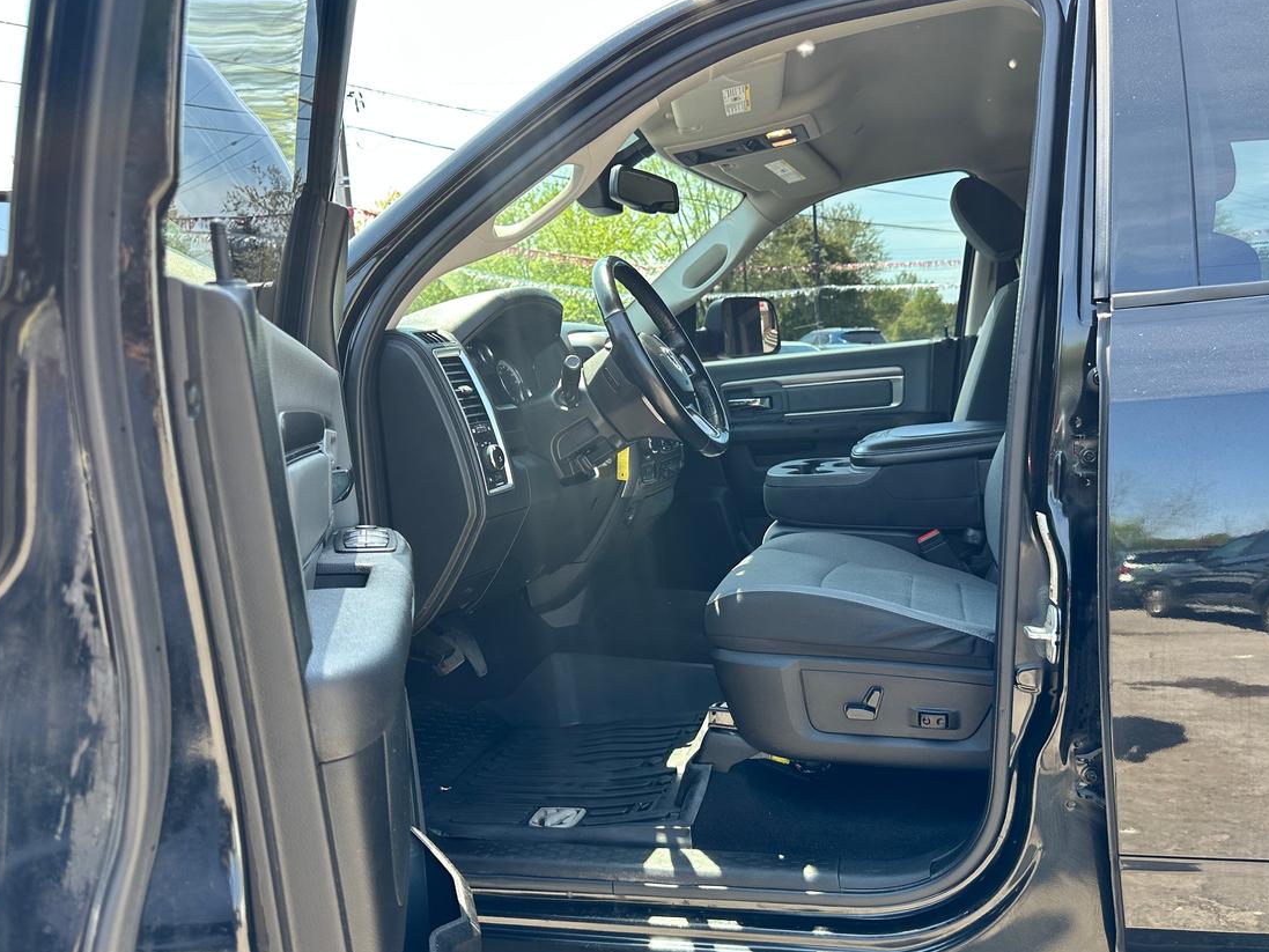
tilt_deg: -4.2
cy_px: 470
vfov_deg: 49.8
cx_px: 671
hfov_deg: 63.4
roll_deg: +2.7
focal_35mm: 28
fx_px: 1027
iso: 80
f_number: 1.78
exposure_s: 1/355
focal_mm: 6.86
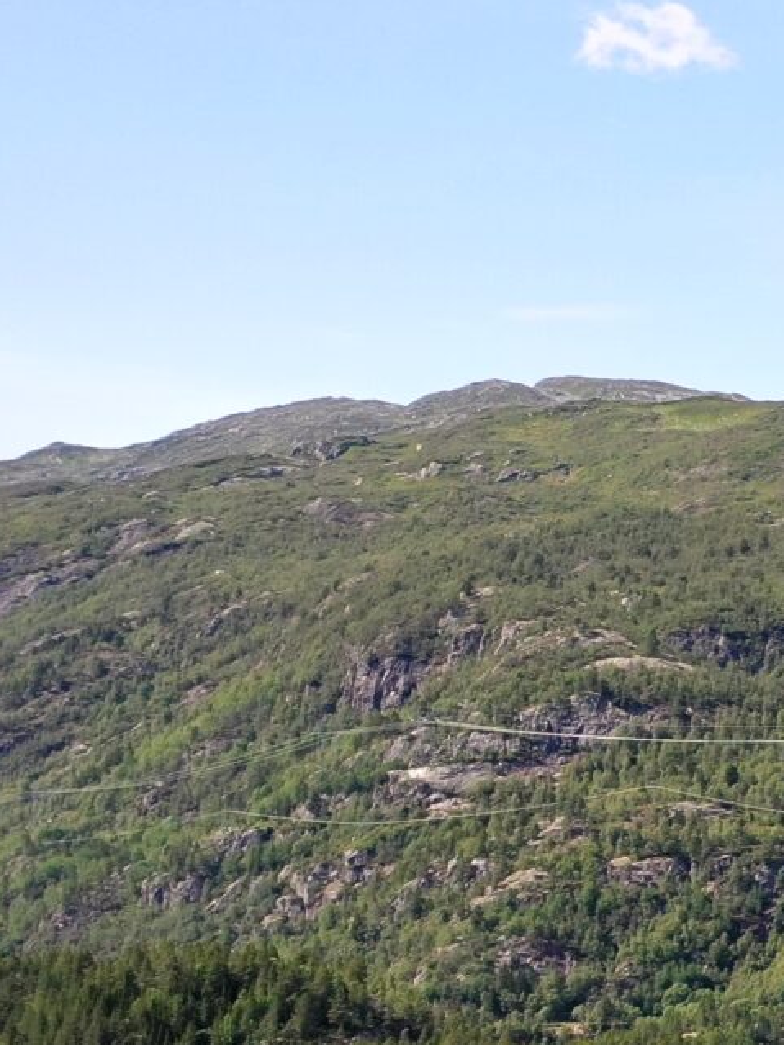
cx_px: 1766
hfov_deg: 11.7
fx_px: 3259
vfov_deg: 18.1
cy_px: 792
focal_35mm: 108
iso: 200
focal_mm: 10.26
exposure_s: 1/30
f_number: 2.8
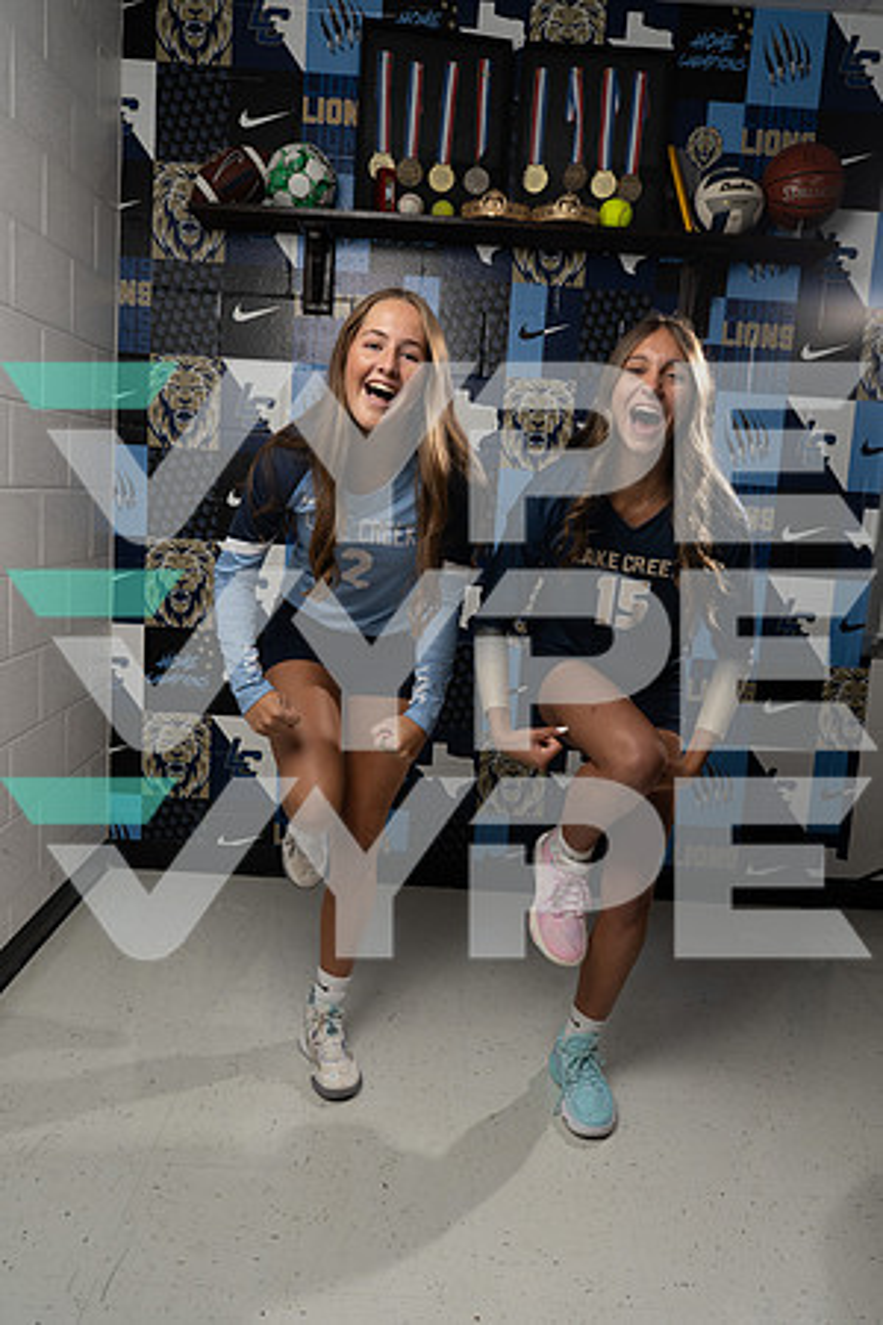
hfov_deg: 45.0
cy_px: 662
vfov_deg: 63.7
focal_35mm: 29
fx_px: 1067
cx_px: 442
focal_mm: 29
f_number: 8
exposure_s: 1/250
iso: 400
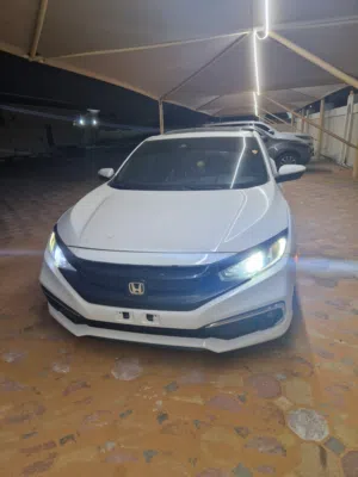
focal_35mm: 23
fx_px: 317
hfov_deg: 58.9
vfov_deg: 73.9
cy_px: 238
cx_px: 179
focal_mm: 5.4
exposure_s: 1/100
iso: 320
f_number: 1.8
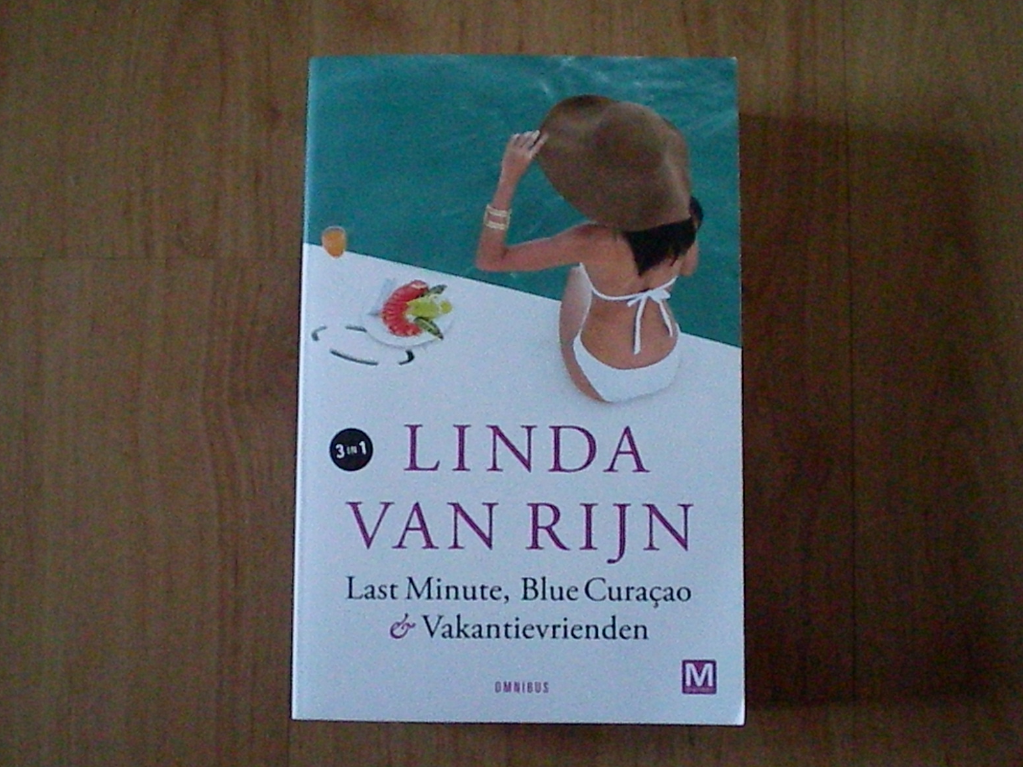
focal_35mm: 39
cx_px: 521
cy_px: 390
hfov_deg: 47.9
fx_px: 1152
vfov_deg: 36.8
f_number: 3.1
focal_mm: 6.3
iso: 1800
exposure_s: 1/56.7
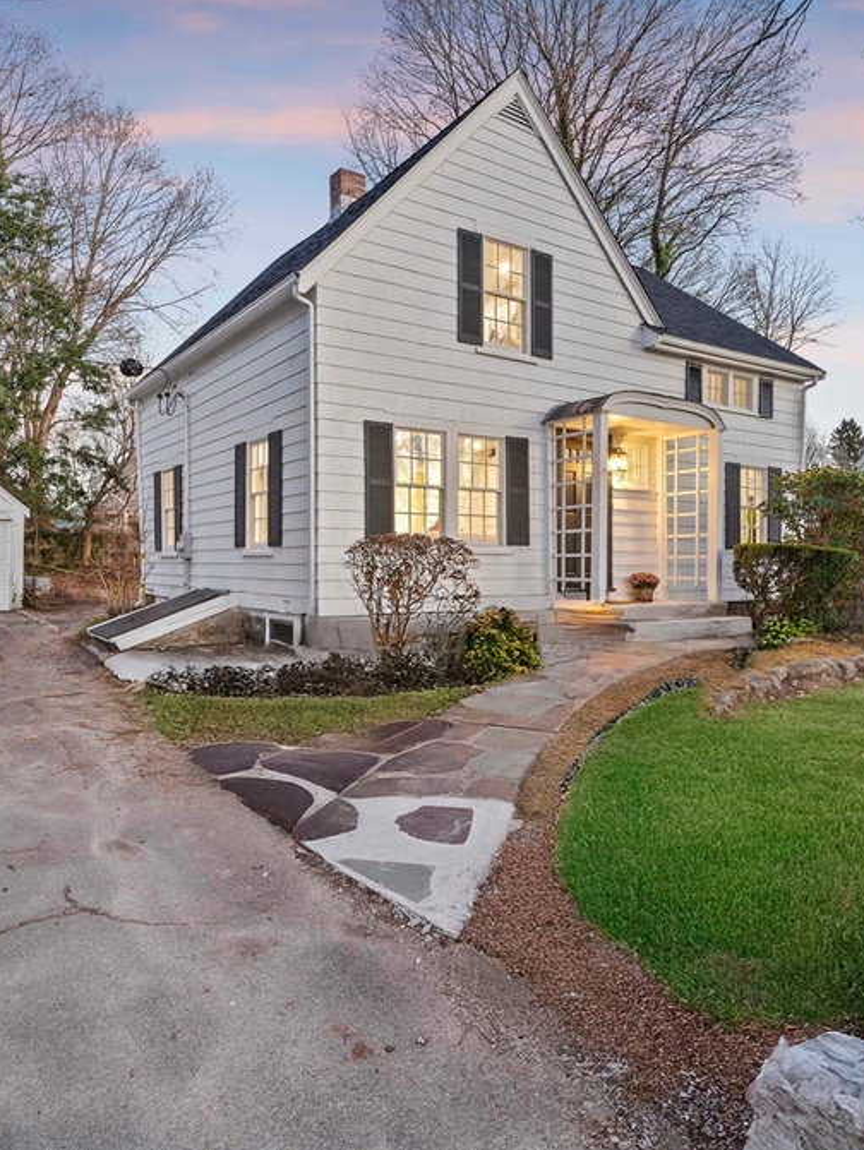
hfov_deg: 61.1
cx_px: 422
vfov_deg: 76.4
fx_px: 731
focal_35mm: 22
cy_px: 568
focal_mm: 15
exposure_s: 1/3
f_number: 8
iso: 800
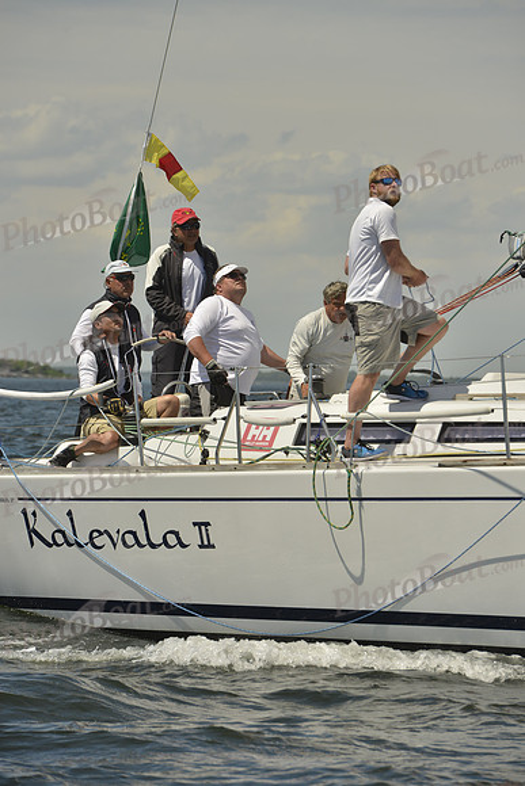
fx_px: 4372
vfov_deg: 10.3
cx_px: 262
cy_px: 393
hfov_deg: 6.9
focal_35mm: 200
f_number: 10
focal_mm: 200
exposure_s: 1/1600
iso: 280
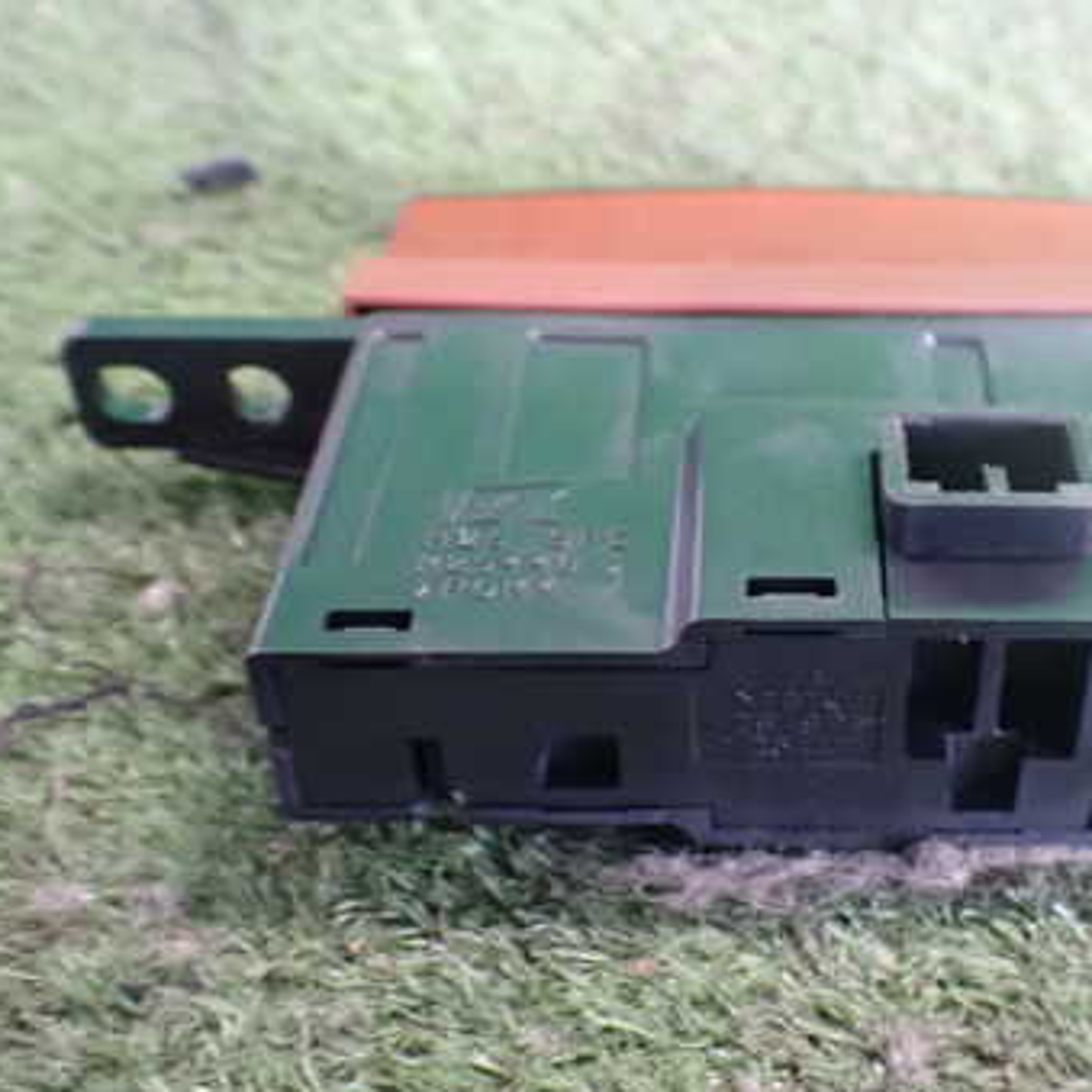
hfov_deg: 35.4
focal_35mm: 47
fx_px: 1677
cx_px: 796
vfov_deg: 35.9
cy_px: 647
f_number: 2.3
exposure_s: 1/30
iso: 1250
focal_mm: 5.4
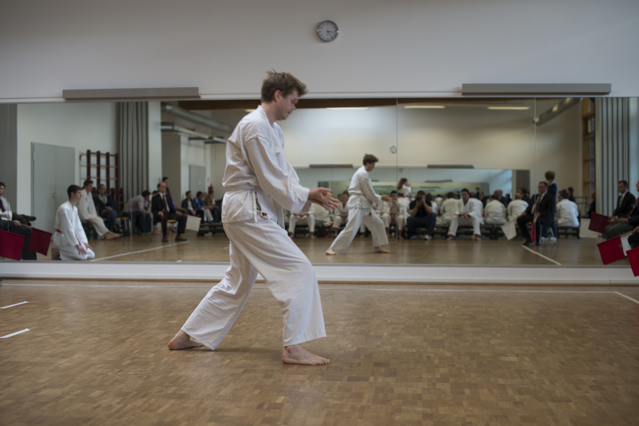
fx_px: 888
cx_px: 320
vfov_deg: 27.0
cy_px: 213
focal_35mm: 50
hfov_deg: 39.6
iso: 100
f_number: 3.5
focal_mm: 50
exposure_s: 1/50
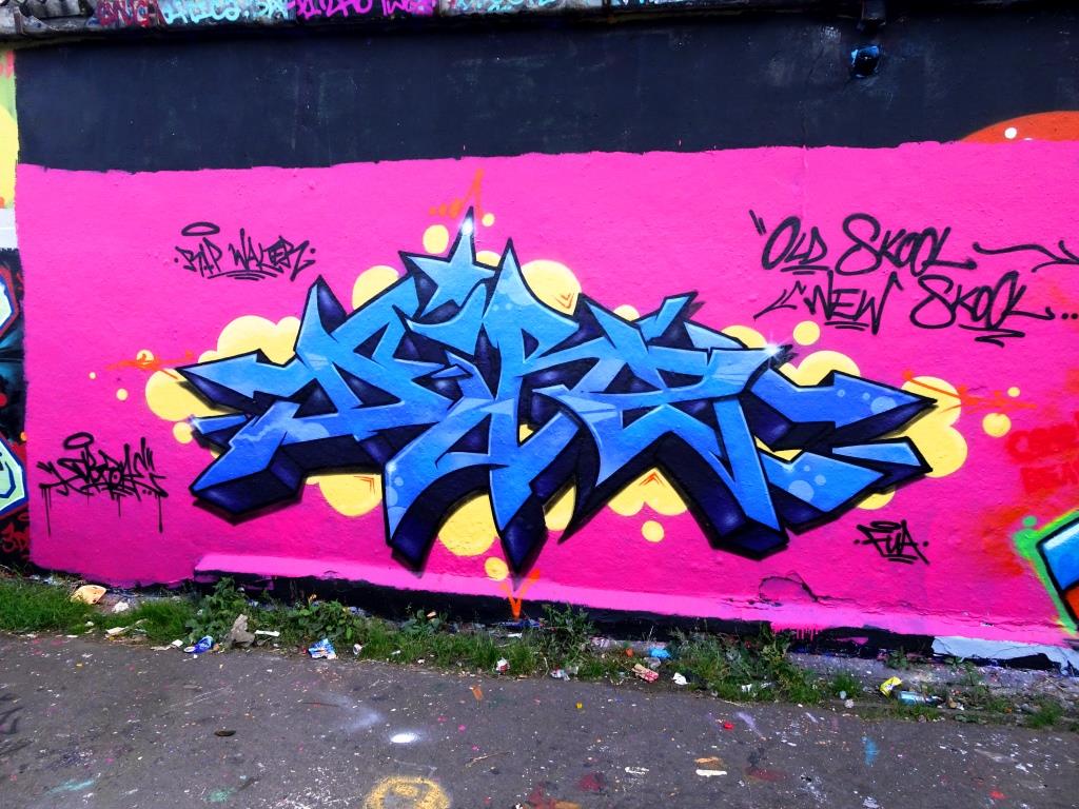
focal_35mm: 24
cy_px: 404
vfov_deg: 56.8
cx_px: 540
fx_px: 748
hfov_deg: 71.6
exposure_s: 1/100
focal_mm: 4.1
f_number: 3.5
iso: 80
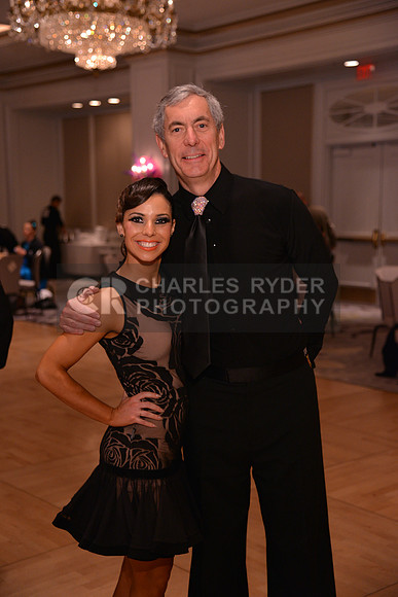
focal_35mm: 52
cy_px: 298
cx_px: 199
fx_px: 862
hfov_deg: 26.0
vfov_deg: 38.2
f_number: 4
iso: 1250
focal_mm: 52
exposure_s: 1/250
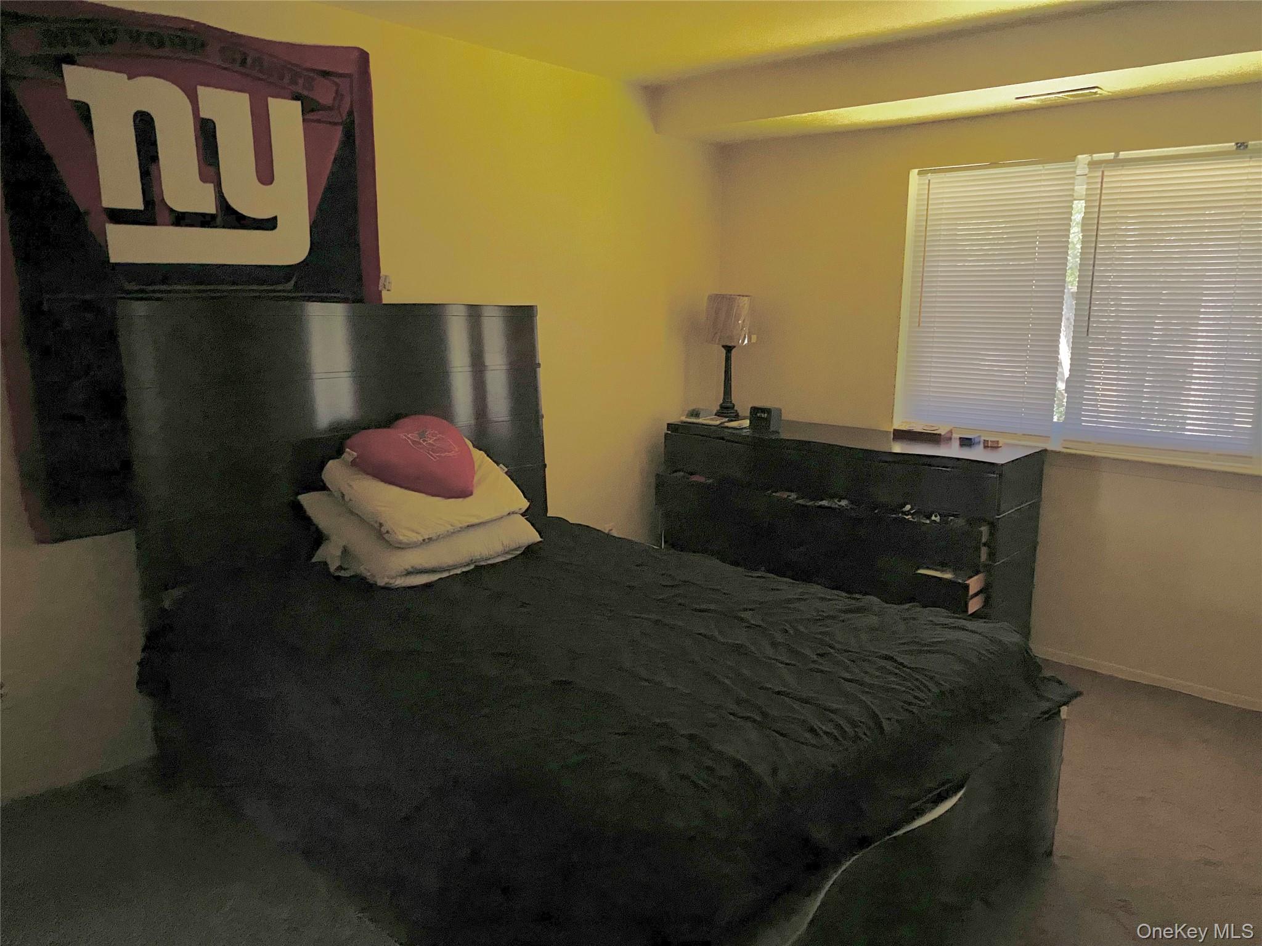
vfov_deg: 53.1
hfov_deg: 67.3
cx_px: 631
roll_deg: -0.4
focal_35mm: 26
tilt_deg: -13.0
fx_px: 948
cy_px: 473
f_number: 1.8
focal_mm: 4.25
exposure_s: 1/50
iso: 500
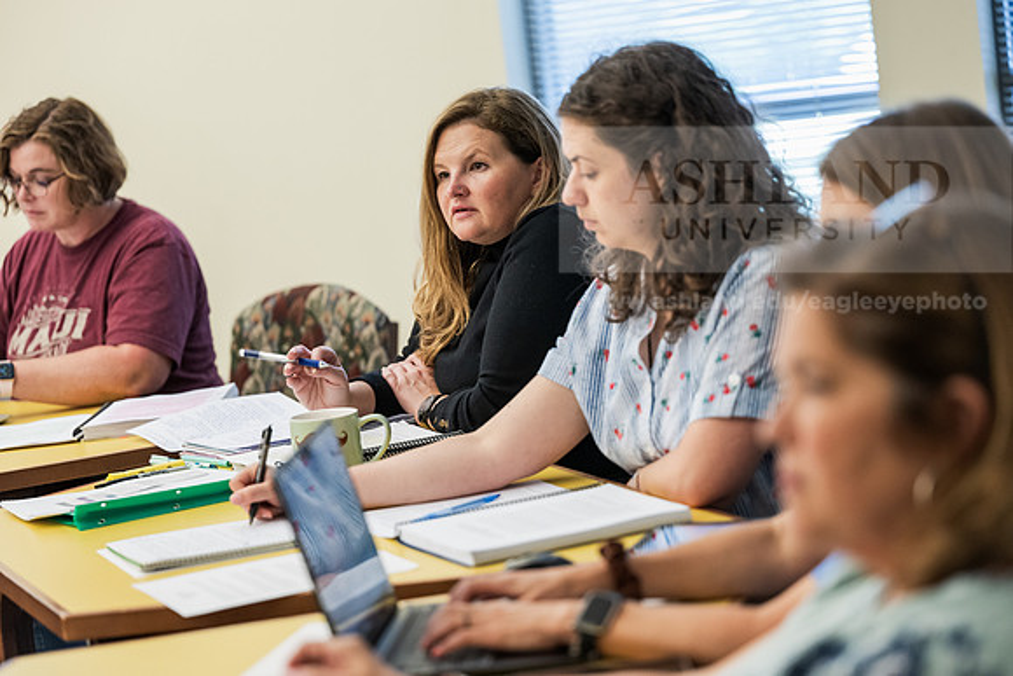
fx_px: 2646
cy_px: 338
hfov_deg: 21.7
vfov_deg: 14.6
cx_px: 506
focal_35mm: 94
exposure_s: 1/200
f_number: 2.8
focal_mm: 94
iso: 1250
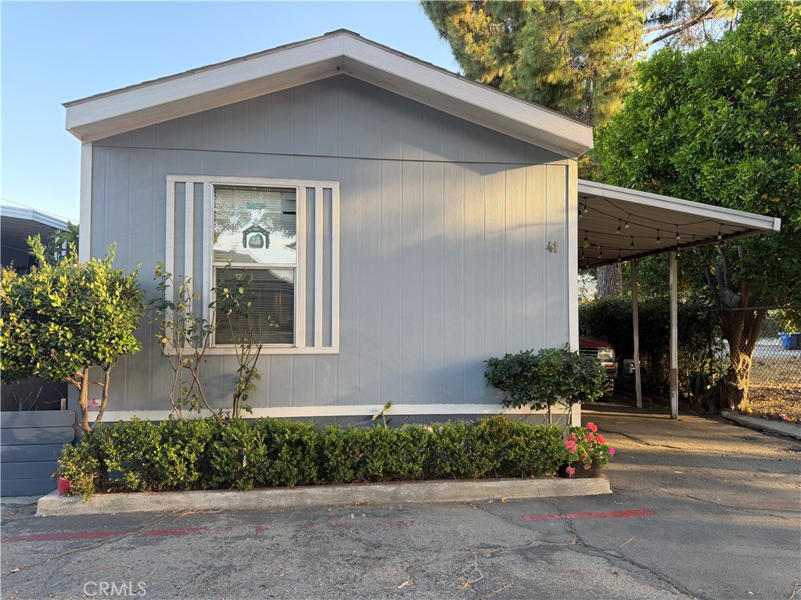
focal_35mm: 24
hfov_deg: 71.6
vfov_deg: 56.8
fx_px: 555
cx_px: 400
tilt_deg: +1.0
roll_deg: +1.0
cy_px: 300
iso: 50
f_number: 1.78
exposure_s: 1/122
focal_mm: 6.76
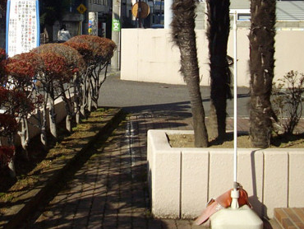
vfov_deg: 18.0
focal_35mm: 80
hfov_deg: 24.1
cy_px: 7
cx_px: 72
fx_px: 703
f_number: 5.6
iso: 80
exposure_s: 1/320
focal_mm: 6.2
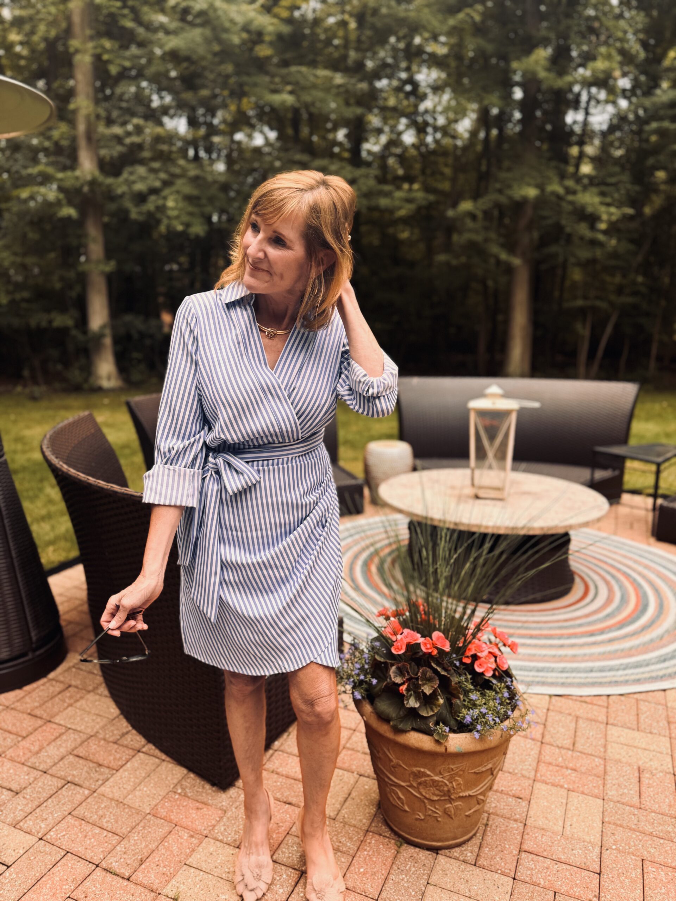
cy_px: 450
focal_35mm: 24
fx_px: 625
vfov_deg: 71.6
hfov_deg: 56.8
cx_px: 338
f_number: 1.78
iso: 80
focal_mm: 6.76
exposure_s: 1/747
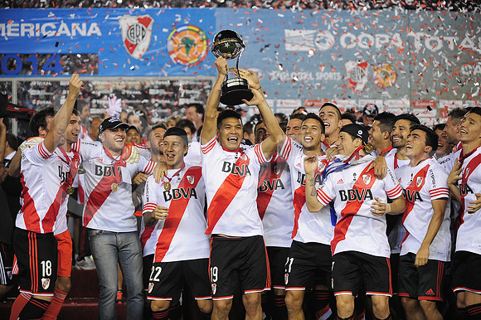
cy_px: 160
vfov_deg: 12.2
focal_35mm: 112
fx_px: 1496
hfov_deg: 18.3
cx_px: 240
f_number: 2.8
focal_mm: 112
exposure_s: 1/640
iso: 1600
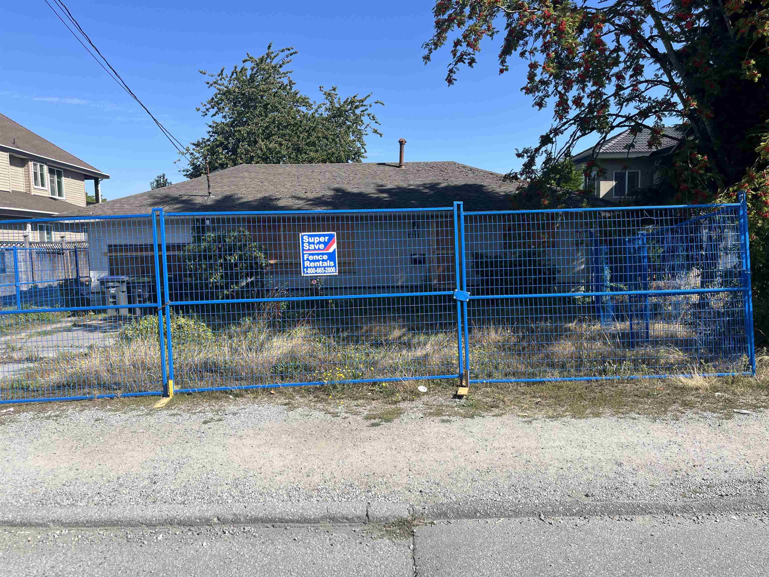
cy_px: 288
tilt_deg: -3.8
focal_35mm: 26
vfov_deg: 53.1
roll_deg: +1.0
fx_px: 578
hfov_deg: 67.3
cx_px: 384
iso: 50
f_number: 1.6
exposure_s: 1/2410
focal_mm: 5.1
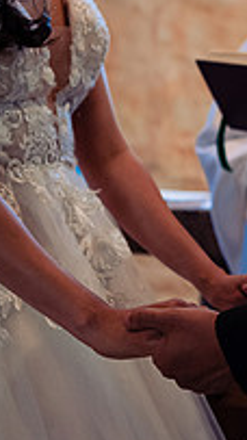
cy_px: 333
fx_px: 1224
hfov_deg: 11.5
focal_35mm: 105
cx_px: 182
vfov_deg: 20.2
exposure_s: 1/250
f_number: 2.8
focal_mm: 35
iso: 1250
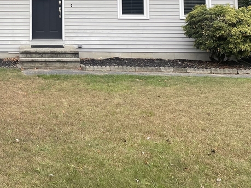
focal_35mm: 58
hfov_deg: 31.8
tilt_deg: +4.3
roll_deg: +0.0
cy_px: -16
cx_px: 31
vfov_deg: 23.7
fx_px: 420
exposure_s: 1/272
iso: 32
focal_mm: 4.2
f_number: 1.6
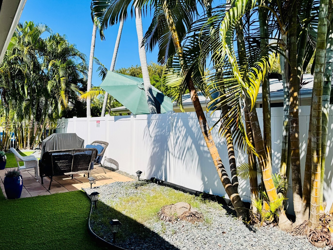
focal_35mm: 28
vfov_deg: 49.8
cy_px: 125
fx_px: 269
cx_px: 140
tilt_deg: -0.6
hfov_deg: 63.1
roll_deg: -0.3
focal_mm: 6.76
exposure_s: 1/3802
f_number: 1.78
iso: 80
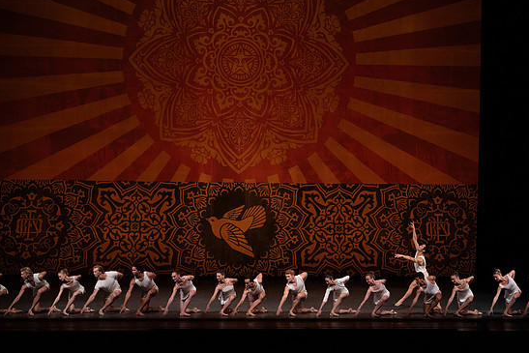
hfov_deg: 19.3
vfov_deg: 12.9
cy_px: 168
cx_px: 278
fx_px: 1558
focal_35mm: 106
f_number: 8
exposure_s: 1/400
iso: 6400
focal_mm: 100
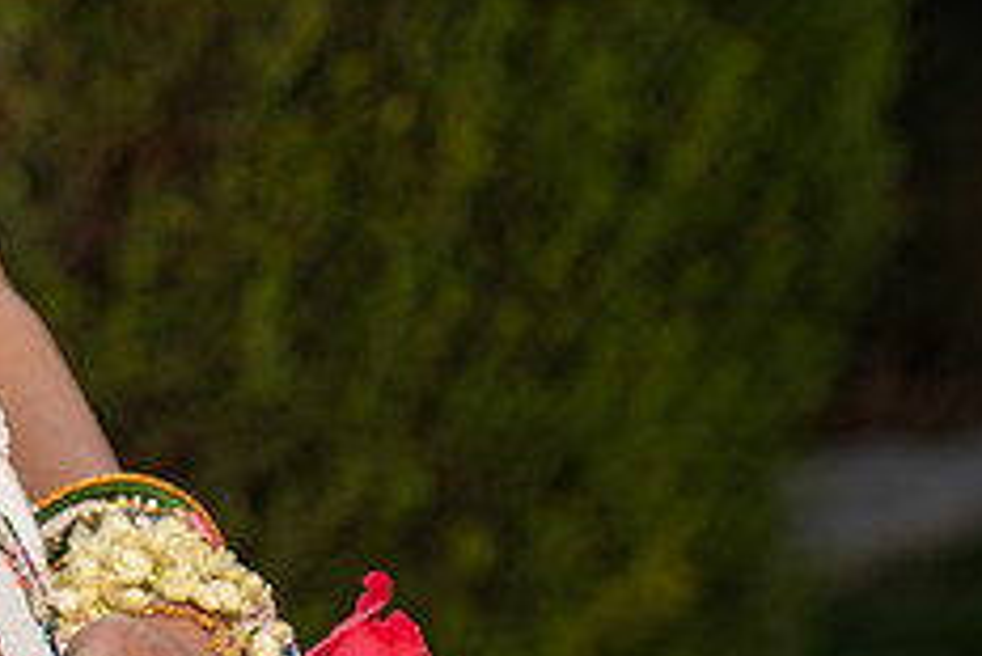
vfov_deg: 5.2
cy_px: 798
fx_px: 7178
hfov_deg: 7.8
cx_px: -68
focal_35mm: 263
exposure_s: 1/200
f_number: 5.6
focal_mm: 105
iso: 100
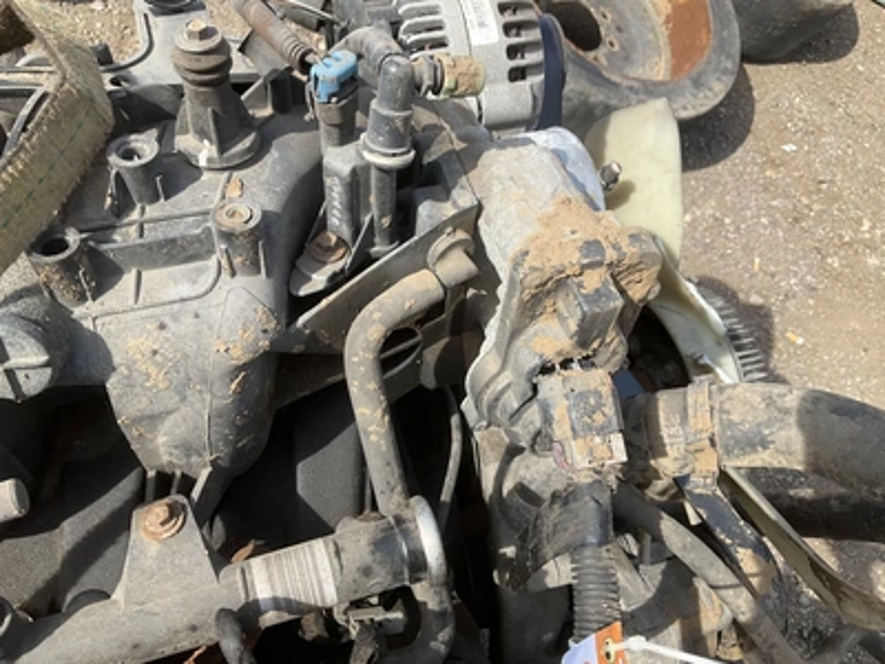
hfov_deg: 61.7
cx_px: 442
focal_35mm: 29
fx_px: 741
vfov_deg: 48.2
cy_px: 332
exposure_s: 1/728
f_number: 1.8
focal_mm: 3
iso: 25
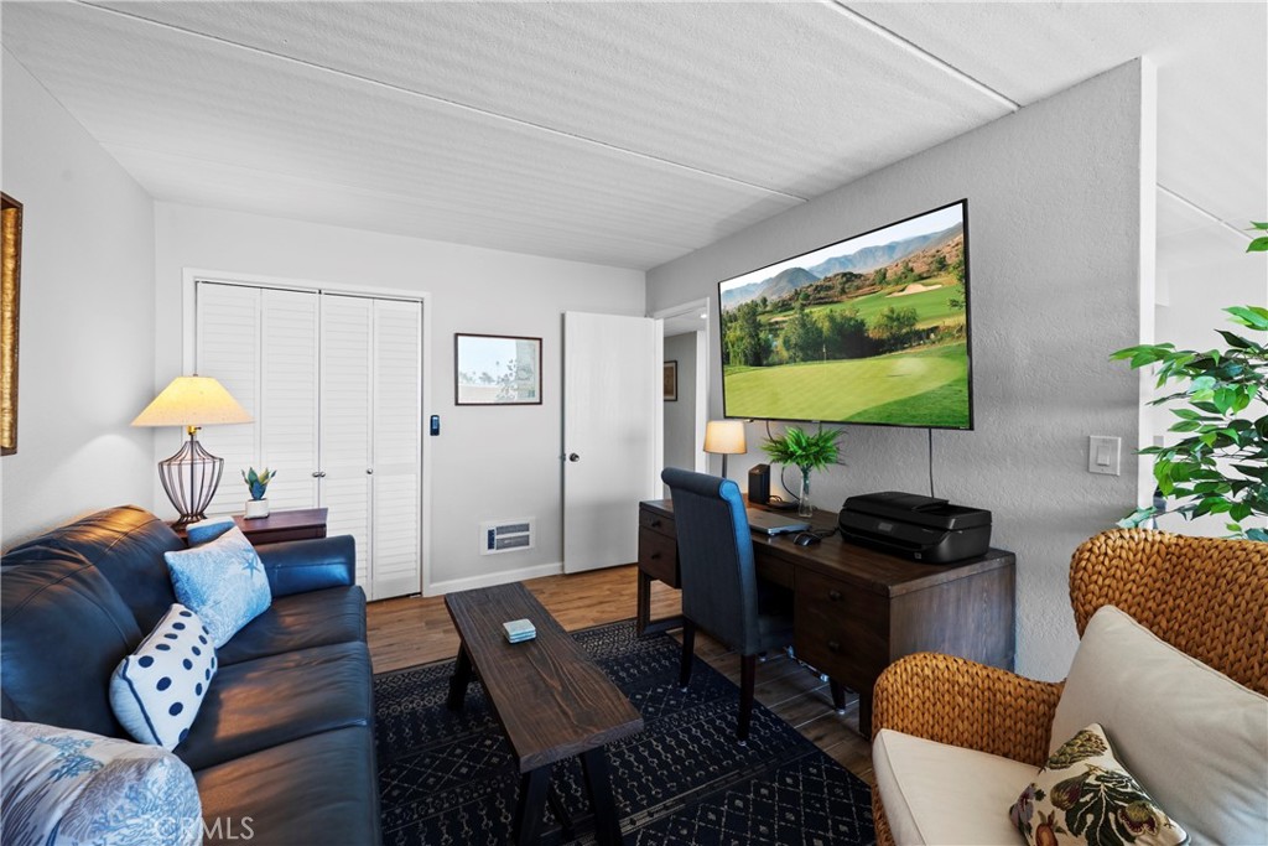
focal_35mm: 14
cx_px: 634
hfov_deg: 104.2
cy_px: 423
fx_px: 493
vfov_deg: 81.2
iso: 1600
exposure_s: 1/15
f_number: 8
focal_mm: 14
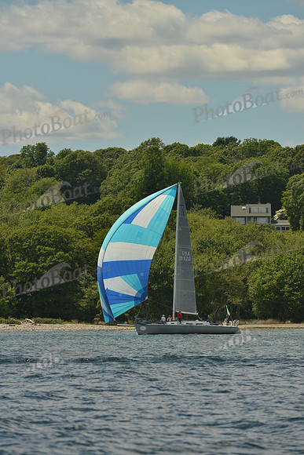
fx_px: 4177
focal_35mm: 330
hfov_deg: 4.2
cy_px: 228
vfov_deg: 6.2
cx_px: 152
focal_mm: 330
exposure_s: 1/800
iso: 200
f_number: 8
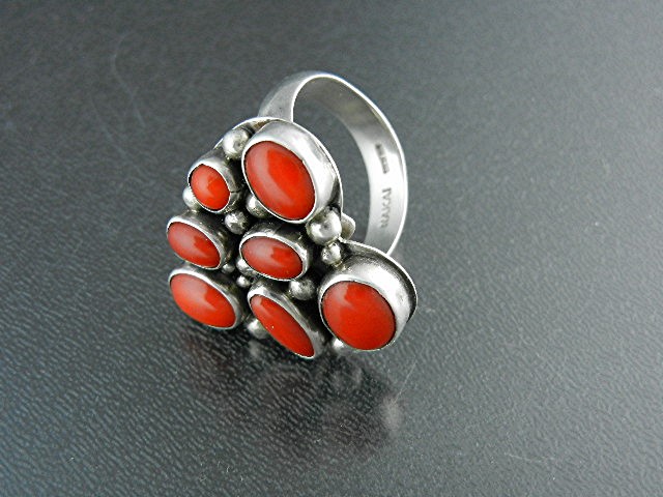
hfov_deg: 32.7
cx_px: 332
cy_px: 248
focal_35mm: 59
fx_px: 1130
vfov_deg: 24.8
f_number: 4
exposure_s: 1/5.8
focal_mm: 10.6
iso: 200
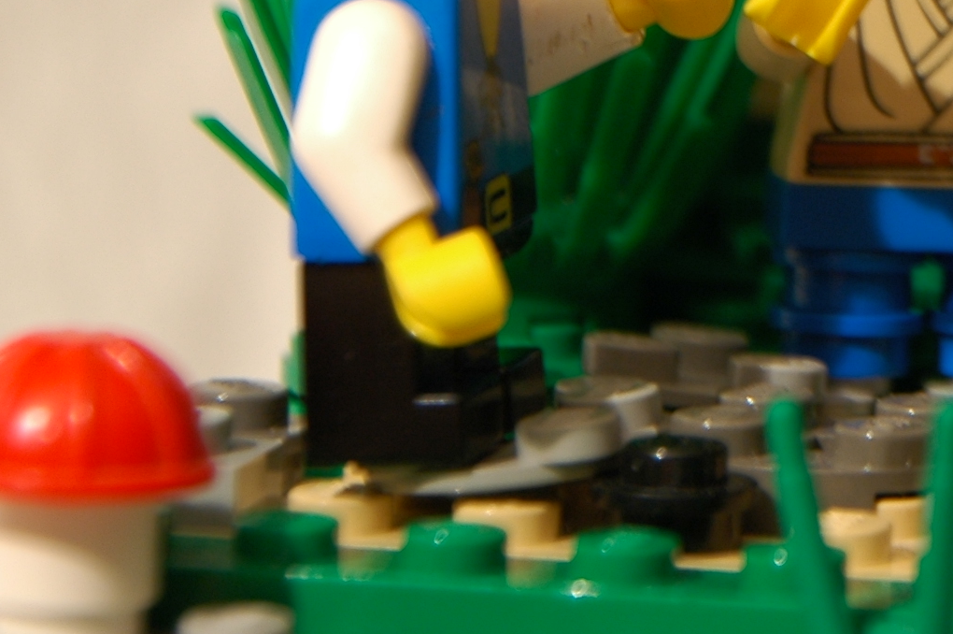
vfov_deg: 4.0
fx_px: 9124
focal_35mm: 345
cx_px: 1394
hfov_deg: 5.9
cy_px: -250
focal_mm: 78
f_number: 5.3
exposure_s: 1/6
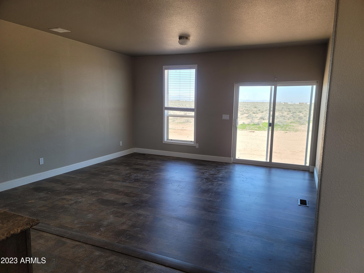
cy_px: 136
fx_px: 263
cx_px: 182
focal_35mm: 25
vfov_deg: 54.9
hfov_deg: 69.4
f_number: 1.8
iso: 32
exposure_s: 1/120
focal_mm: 7
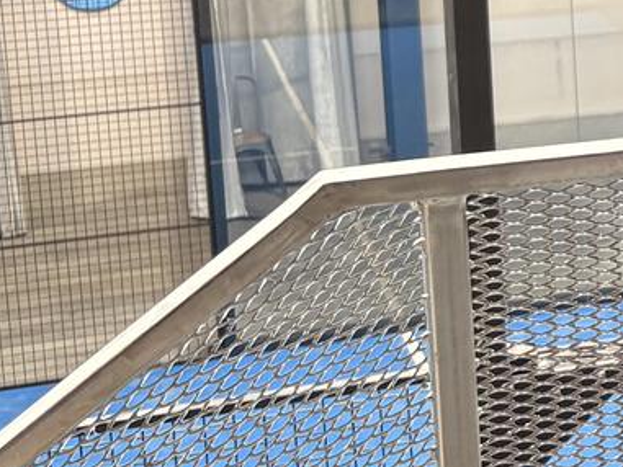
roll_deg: -0.3
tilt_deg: -8.9
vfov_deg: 11.2
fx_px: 2358
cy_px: -57
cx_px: 1408
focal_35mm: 131
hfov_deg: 12.4
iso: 100
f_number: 1.6
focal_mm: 5.96
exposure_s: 1/100
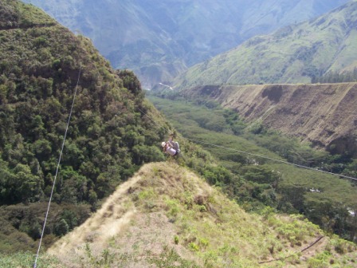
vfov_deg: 37.7
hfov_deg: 49.0
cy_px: 134
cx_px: 178
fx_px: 392
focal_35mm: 38
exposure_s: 1/800
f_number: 4
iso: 160
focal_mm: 6.3
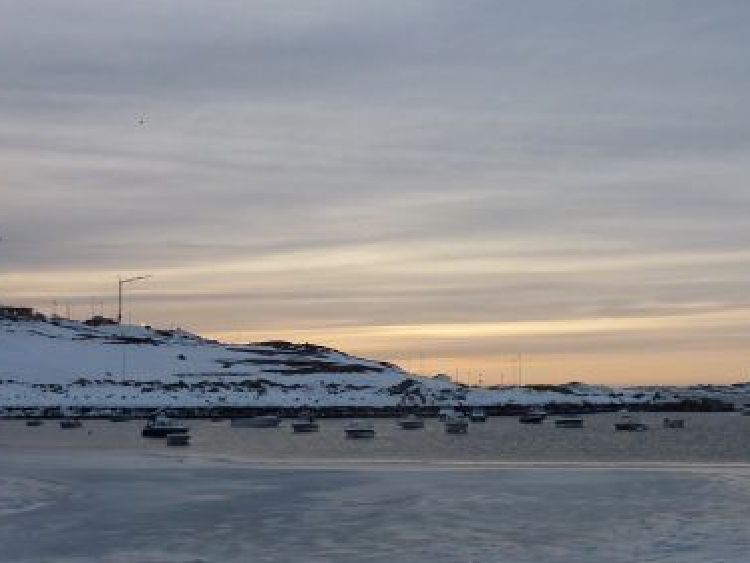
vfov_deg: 27.5
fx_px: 1149
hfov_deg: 35.9
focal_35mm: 53
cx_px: 485
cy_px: 344
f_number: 4
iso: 80
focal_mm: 4.1
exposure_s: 1/320
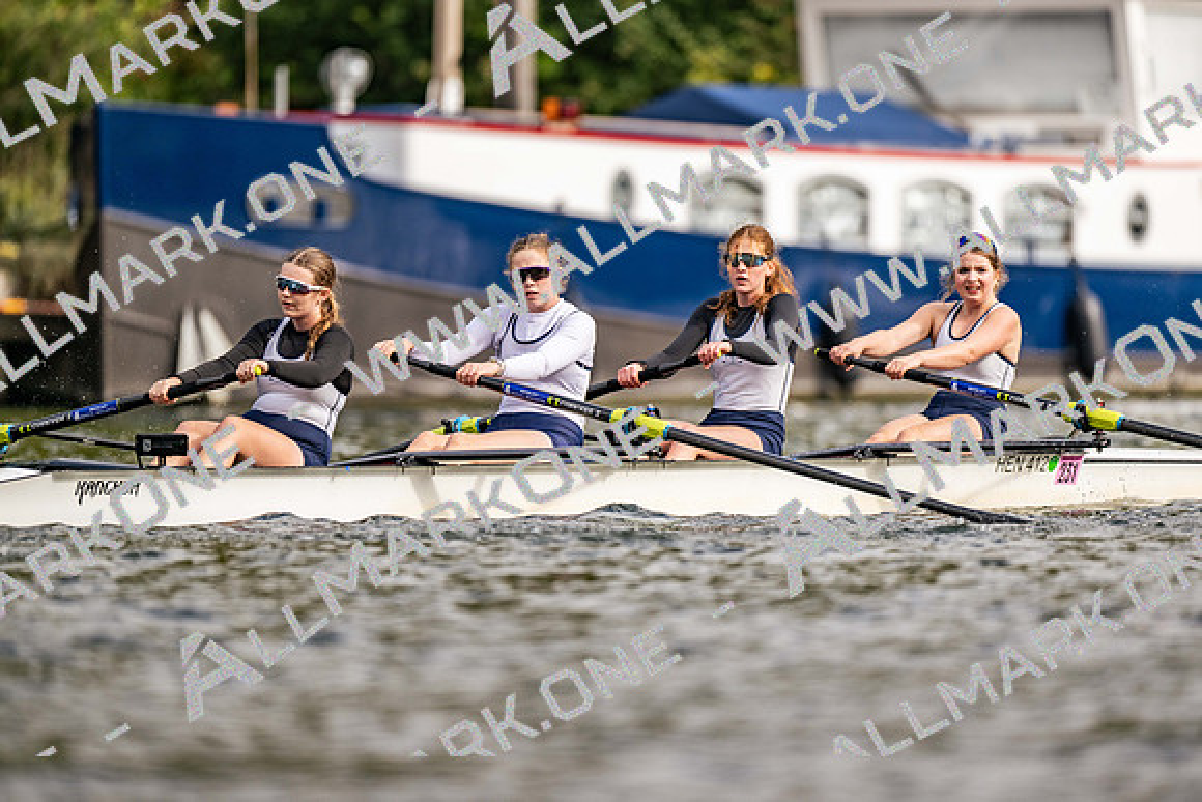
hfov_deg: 3.4
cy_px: 401
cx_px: 601
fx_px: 20047
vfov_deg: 2.3
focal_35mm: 600
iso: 250
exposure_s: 1/2500
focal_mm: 600
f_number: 4
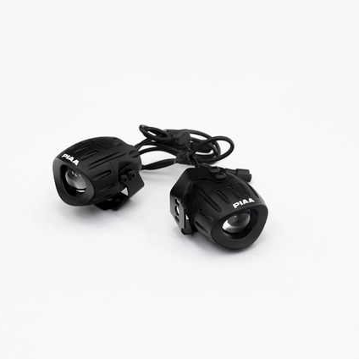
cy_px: 180
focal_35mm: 109
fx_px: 1279
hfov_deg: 16.0
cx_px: 164
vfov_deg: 16.0
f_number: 9
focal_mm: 85
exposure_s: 1/8
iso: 200
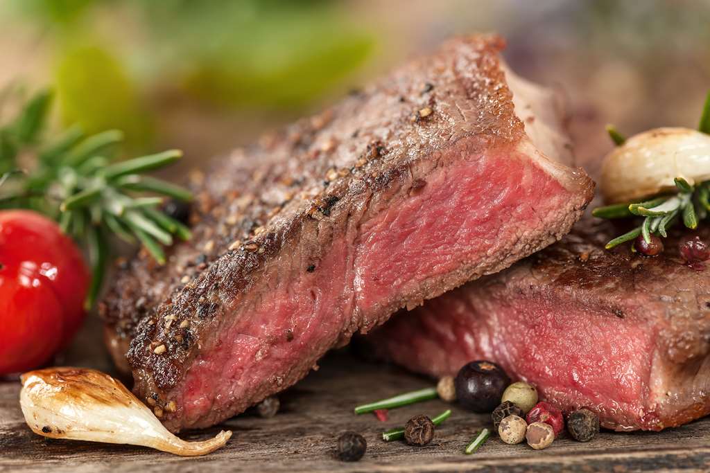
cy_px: 236
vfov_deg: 13.0
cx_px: 355
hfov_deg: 19.5
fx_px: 2071
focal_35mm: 105
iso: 50
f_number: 5.6
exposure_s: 1/40
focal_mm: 105
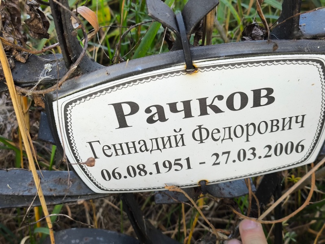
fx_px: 470
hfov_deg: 38.2
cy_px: 122
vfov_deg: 29.1
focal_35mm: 50
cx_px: 162
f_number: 1.7
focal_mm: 4.71
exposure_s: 1/50
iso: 80
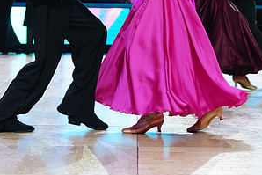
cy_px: -63
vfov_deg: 7.3
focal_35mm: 185
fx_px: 1347
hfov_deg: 11.1
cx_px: 112
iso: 2500
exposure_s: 1/320
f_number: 4
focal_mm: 95
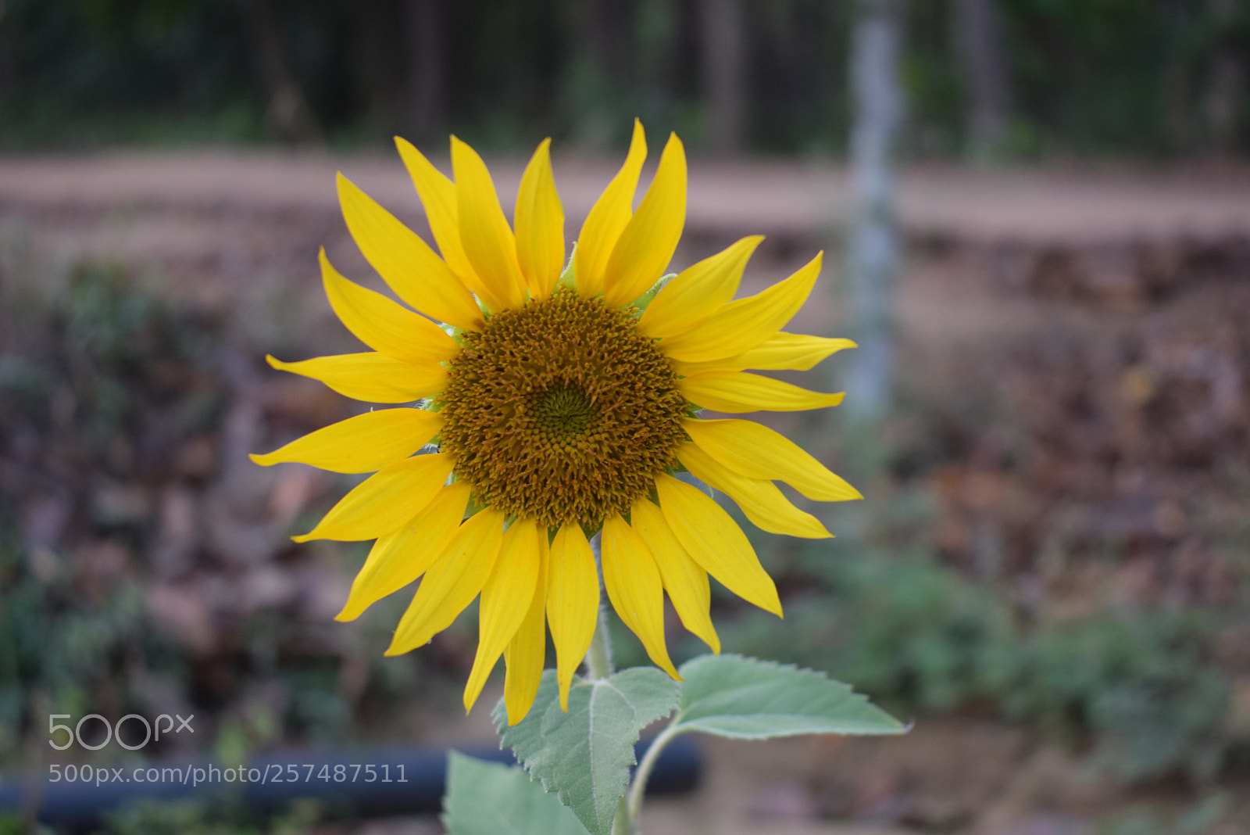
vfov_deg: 23.8
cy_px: 418
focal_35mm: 57
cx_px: 625
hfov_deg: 35.0
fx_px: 1980
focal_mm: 38
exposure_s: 1/60
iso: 500
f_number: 4.8
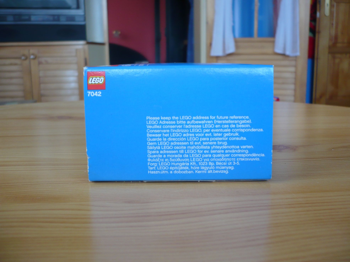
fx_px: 354
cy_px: 131
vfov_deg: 40.7
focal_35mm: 35
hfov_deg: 52.6
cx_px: 175
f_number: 2.8
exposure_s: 1/30
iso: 100
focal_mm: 5.8
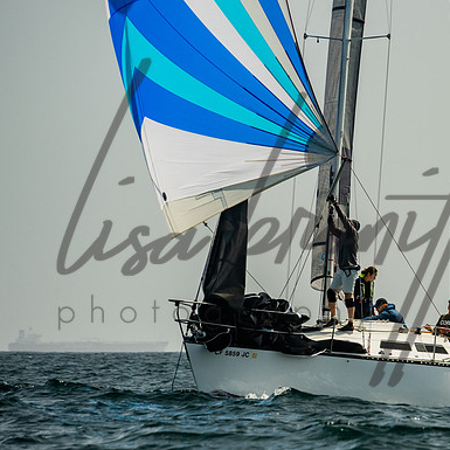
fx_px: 6074
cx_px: 419
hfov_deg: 4.2
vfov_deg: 4.2
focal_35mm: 413
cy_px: 256
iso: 320
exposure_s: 1/1250
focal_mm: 200
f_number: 6.3
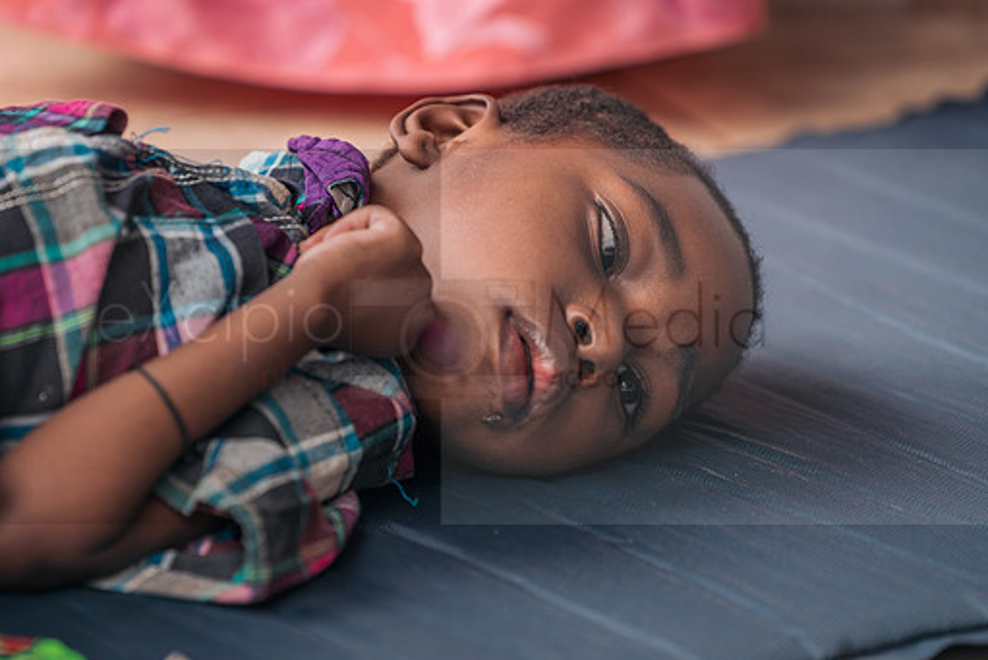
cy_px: 336
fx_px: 6231
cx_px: 443
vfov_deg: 6.1
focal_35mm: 227
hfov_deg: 9.1
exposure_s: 1/200
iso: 200
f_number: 4
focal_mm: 200
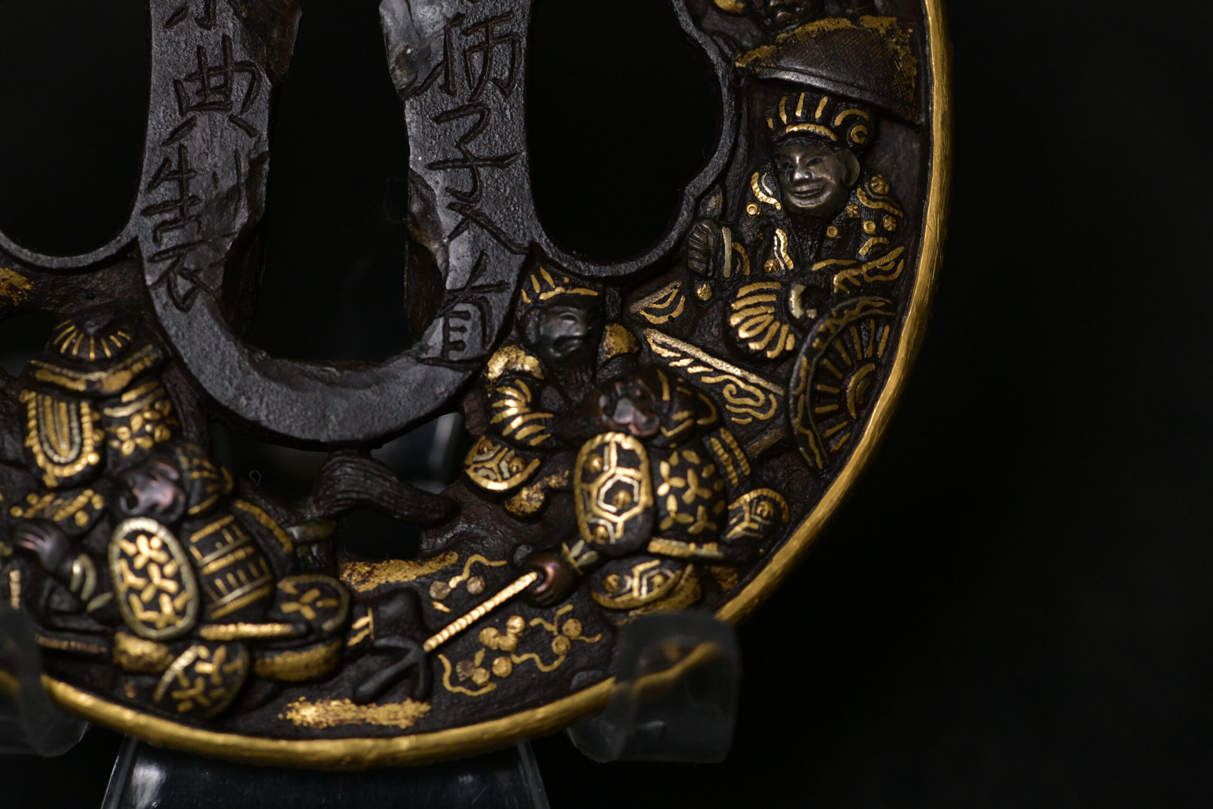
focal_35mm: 105
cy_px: 404
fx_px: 3538
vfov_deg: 13.0
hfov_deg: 19.5
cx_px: 606
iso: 3200
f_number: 9
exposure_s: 1/125
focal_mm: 105
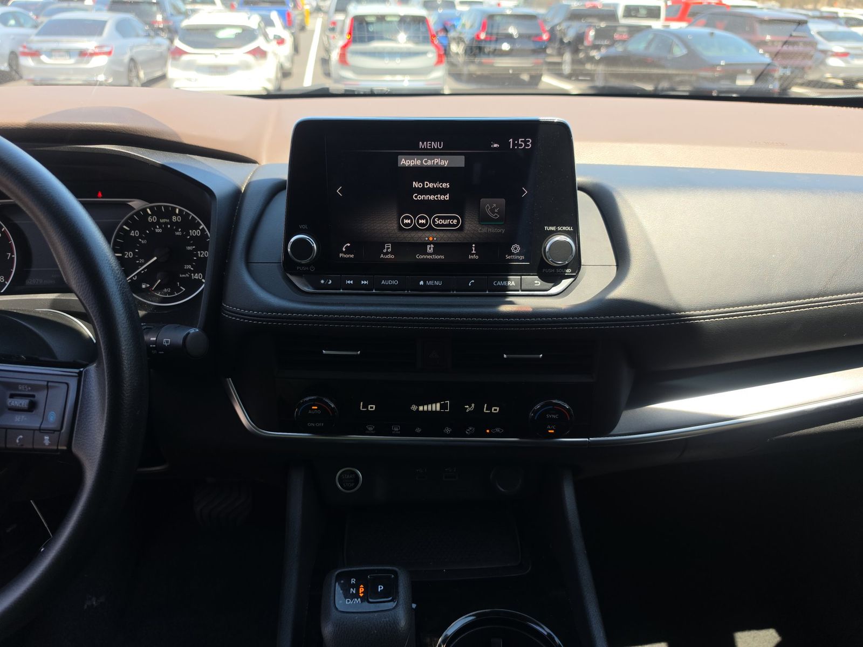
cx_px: 432
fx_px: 573
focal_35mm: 23
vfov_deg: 58.9
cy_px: 324
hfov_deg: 73.9
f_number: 1.4
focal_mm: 6.5
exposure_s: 1/181
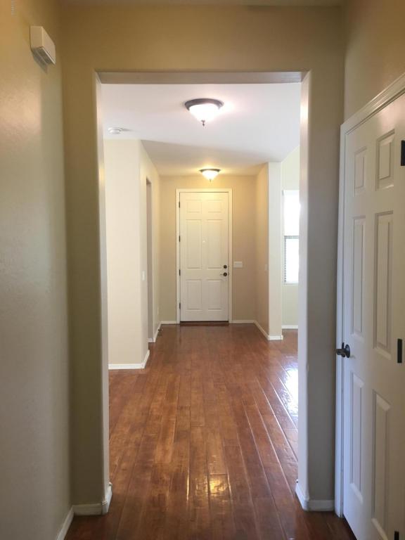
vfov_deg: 61.7
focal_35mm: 29
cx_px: 202
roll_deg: +0.1
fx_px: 452
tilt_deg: -3.3
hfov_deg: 48.2
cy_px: 270
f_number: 2.2
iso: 80
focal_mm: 4.15
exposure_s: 1/30
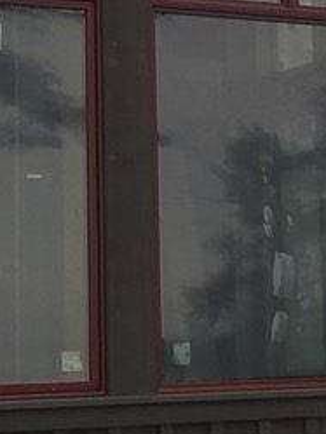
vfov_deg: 13.1
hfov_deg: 9.9
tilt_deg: +10.2
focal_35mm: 149
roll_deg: +0.9
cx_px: 275
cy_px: 14
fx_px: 1869
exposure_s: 1/148
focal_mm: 4.15
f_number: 2.2
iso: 32
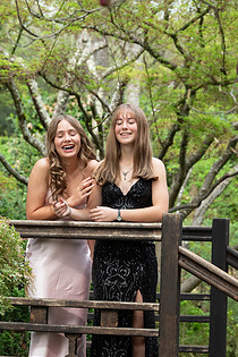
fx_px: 1557
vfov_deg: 13.1
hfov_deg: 8.7
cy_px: 224
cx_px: 96
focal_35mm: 157
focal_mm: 110
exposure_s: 1/640
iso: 1250
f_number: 6.3
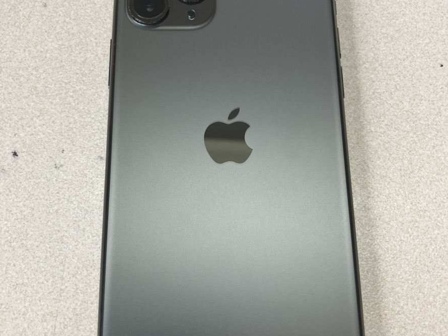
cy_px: 167
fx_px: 492
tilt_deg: -73.3
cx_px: 227
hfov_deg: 49.0
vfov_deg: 37.7
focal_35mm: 38
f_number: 1.8
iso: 40
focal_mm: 3.99
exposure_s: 1/121
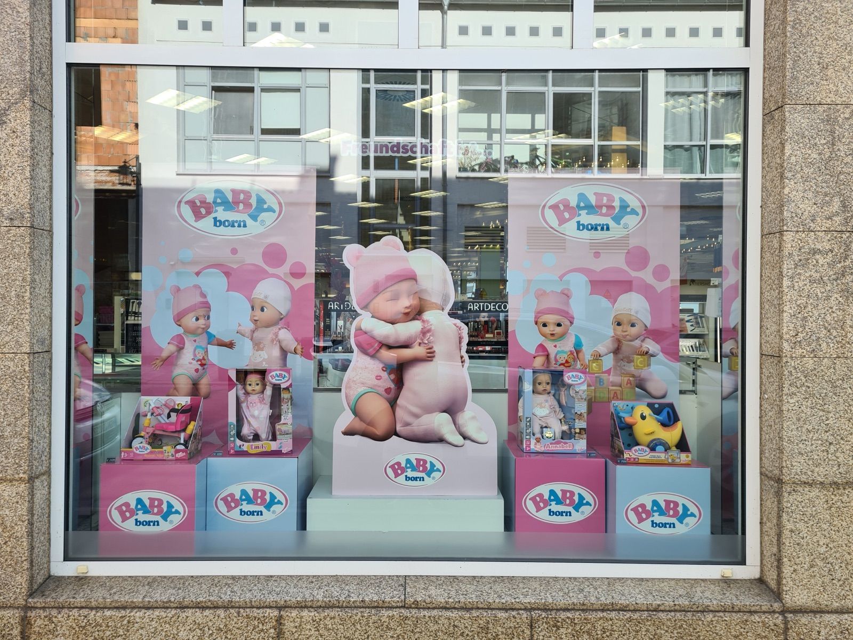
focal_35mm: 26
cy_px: 320
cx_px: 426
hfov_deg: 67.3
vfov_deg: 53.1
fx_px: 641
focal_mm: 5.4
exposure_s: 1/470
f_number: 1.8
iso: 50
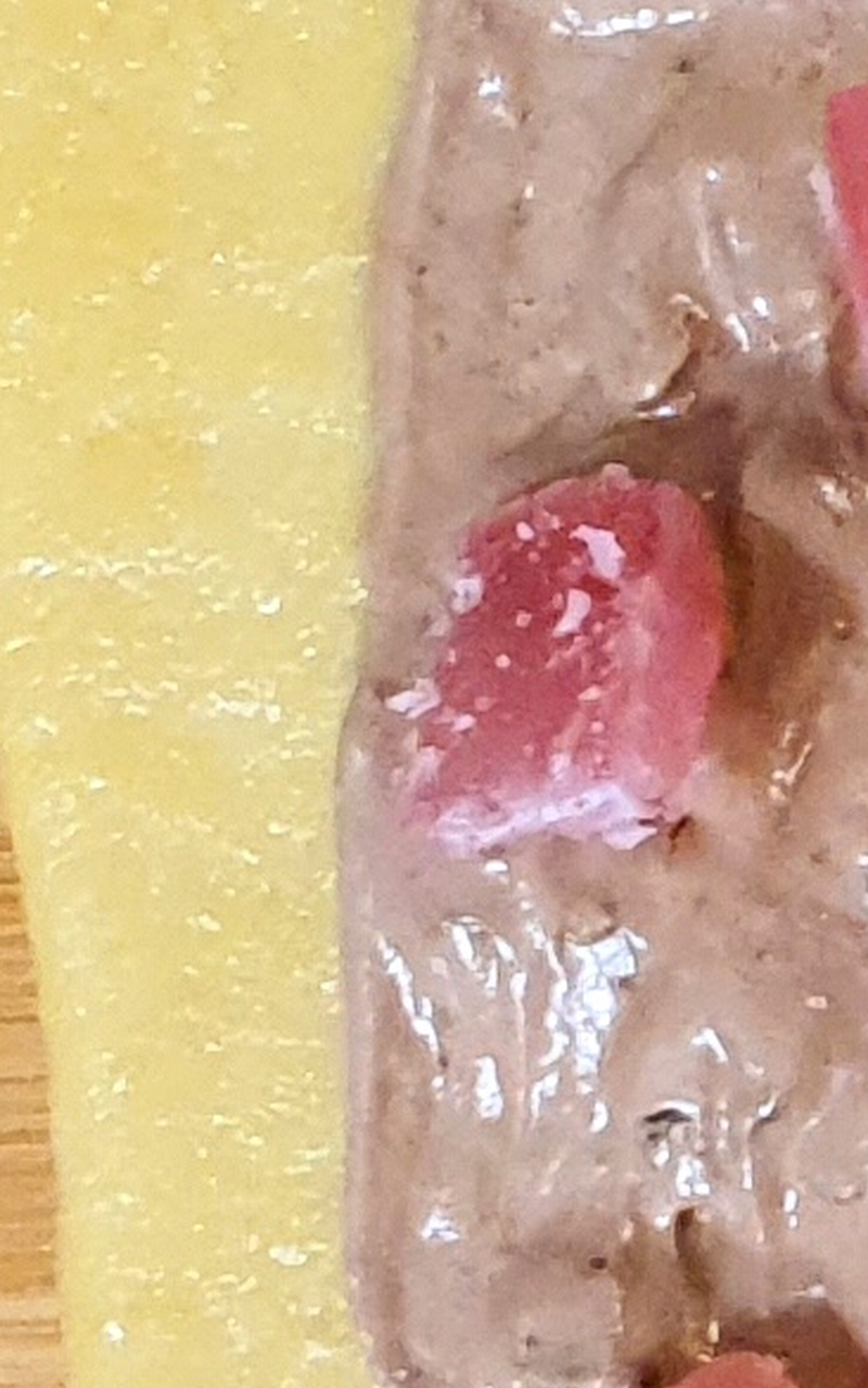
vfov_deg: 11.0
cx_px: 3790
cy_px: 854
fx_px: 7186
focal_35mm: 190
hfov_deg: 5.7
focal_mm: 4.3
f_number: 2.4
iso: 200
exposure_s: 1/50
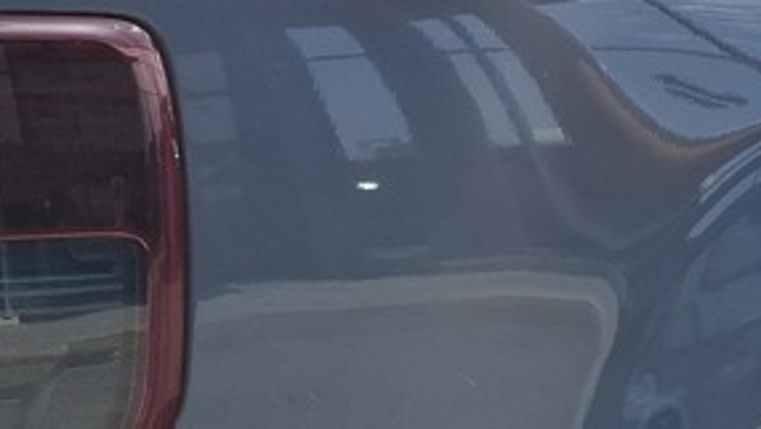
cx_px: 583
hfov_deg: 16.9
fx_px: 2543
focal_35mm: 126
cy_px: 248
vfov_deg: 9.6
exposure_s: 1/1658
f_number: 1.8
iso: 50
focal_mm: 5.54
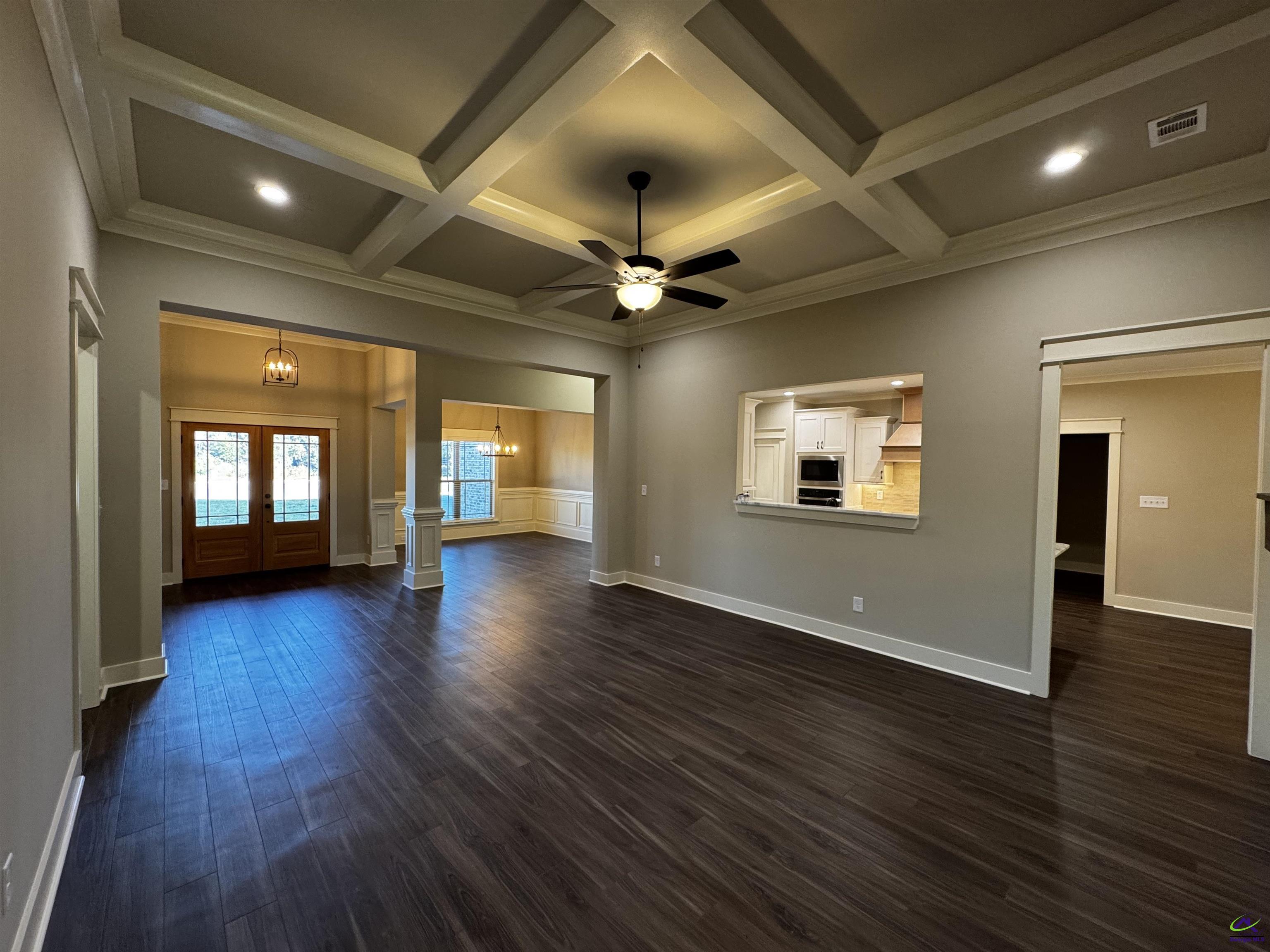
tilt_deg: -1.9
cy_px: 476
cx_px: 635
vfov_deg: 85.7
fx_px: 514
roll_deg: -1.2
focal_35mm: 14
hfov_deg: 102.1
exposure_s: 1/60
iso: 200
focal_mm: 2.22
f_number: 2.2
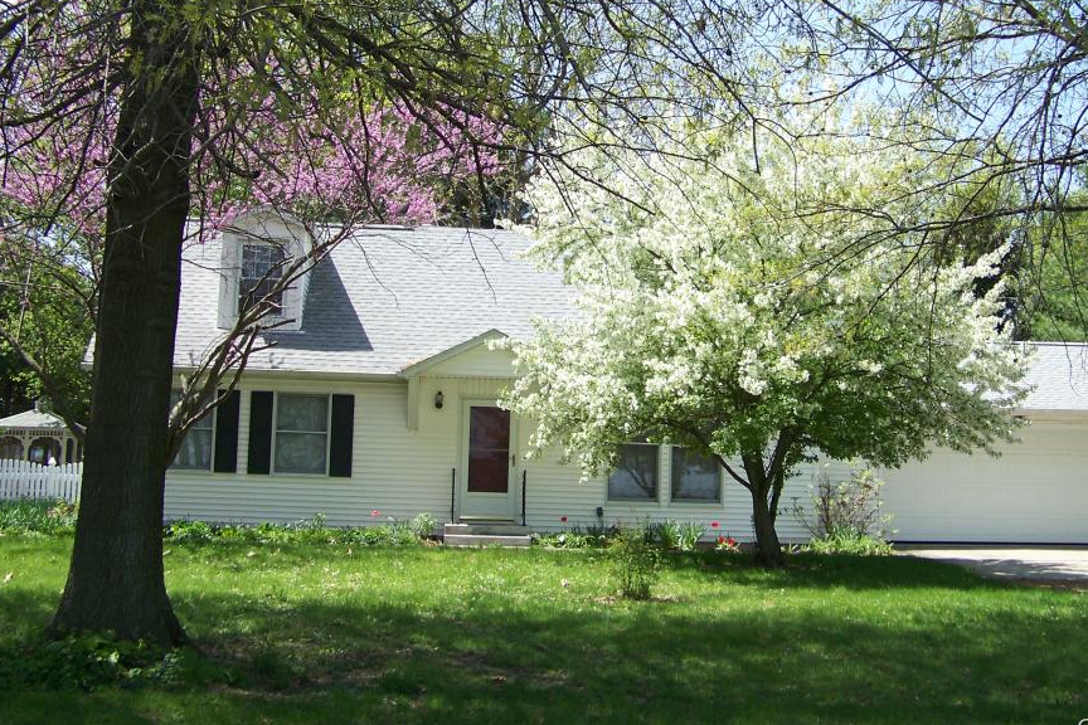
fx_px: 1602
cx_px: 628
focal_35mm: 53
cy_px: 265
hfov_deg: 37.4
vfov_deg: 25.4
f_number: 2.8
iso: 64
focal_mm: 6.75
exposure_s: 1/400
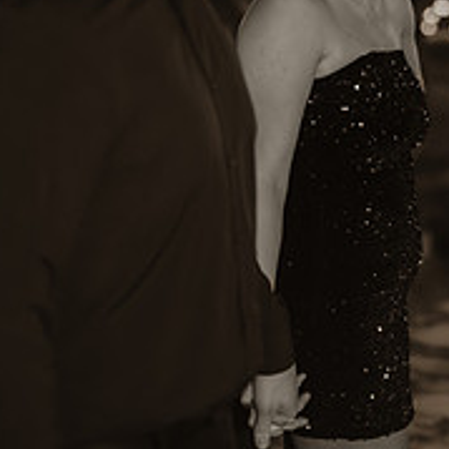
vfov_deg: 12.6
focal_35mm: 138
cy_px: 152
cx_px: 268
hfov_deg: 12.6
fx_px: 2025
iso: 2500
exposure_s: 1/250
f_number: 1.4
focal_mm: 50
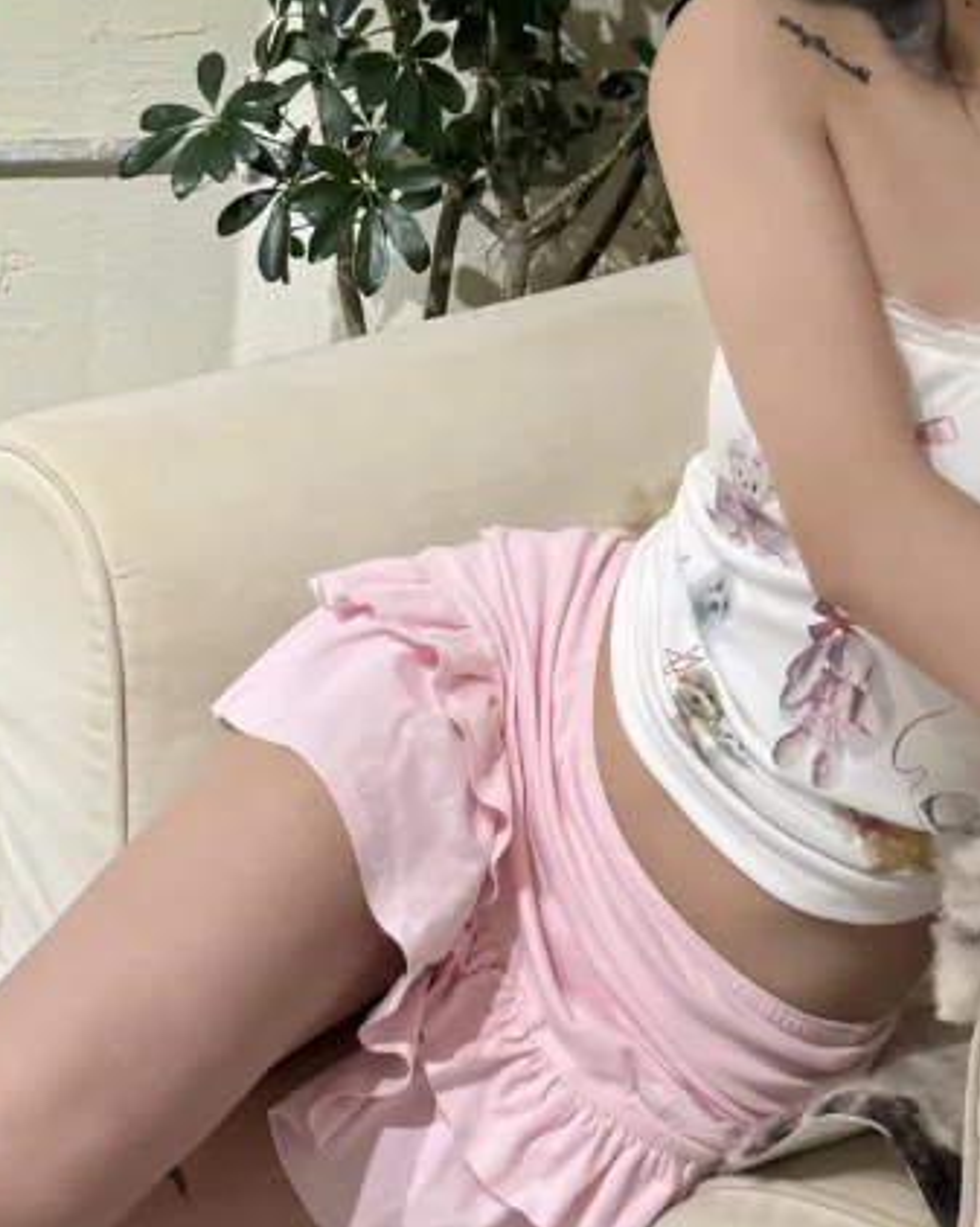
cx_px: 326
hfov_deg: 19.1
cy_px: -26
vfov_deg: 22.8
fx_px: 2904
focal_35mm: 80
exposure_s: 1/100
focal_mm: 6.76
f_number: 1.78
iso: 125
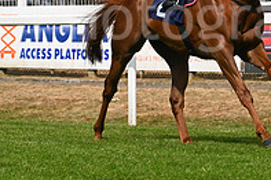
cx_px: 212
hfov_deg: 5.2
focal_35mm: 398
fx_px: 2993
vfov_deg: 3.4
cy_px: -47
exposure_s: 1/3200
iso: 400
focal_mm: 135
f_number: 6.3
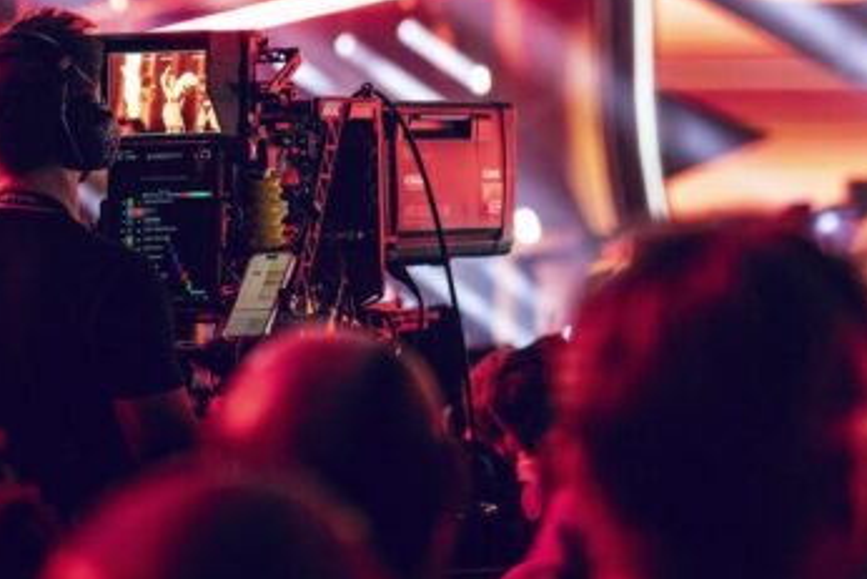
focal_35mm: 215
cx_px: 742
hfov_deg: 9.5
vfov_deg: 6.4
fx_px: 5180
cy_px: -58
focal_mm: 97
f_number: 2.8
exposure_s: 1/400
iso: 3200
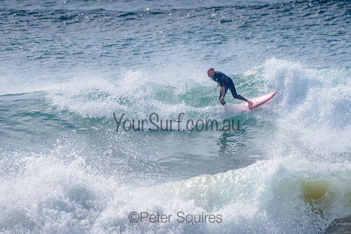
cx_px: 178
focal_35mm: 612
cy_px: 91
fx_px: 5970
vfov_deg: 2.2
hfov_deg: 3.4
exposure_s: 1/2000
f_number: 5.6
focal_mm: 500
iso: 100
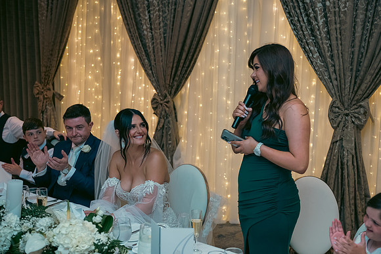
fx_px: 508
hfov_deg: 41.1
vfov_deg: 28.1
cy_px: 127
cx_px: 190
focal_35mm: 48
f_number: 3.5
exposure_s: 1/160
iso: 800
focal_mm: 48
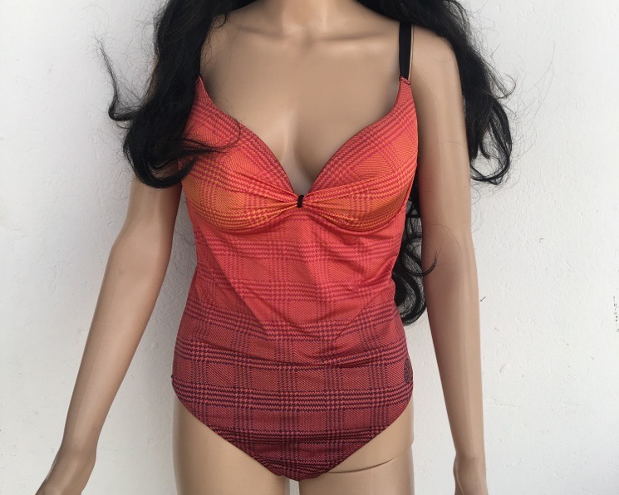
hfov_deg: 47.9
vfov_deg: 38.7
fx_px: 696
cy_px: 164
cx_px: 311
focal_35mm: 38
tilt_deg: -9.1
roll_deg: -1.4
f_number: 2.2
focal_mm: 4.15
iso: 25
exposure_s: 1/388
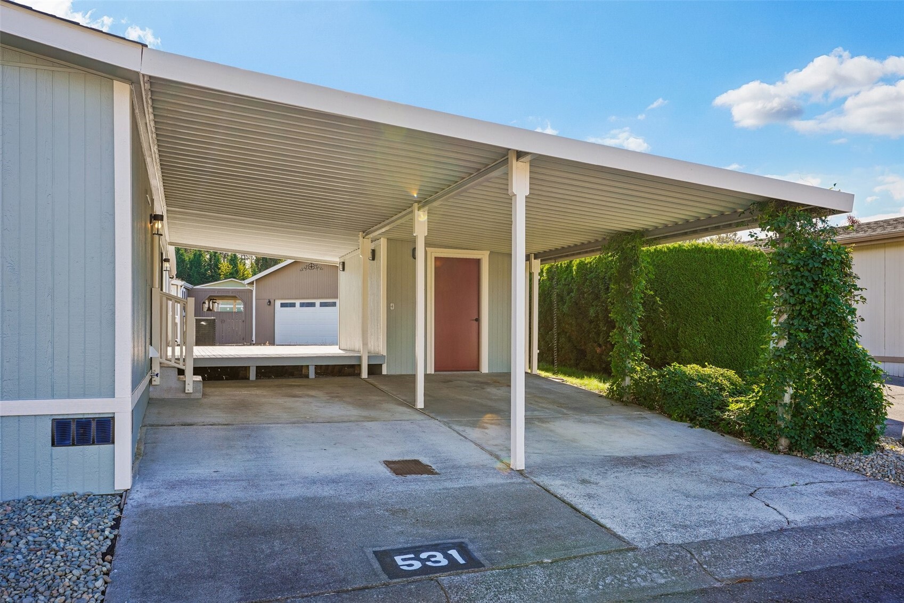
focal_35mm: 28
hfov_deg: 65.5
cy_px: 302
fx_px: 703
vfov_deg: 46.4
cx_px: 452
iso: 160
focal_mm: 28
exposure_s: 1/125
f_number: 8
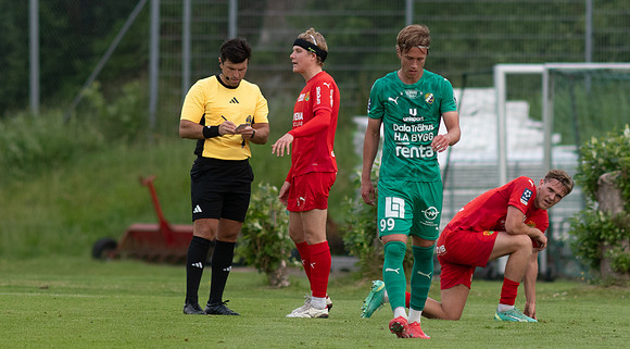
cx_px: 298
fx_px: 15565
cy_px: 139
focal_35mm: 935
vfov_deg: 1.3
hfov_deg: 2.3
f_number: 3.2
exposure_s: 1/1600
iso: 400
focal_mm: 300
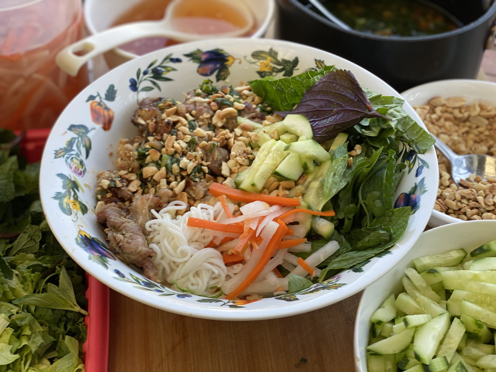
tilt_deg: -46.3
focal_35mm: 52
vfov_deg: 28.0
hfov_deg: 36.8
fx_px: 745
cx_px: 248
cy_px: 186
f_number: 2
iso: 25
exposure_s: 1/122
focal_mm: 6
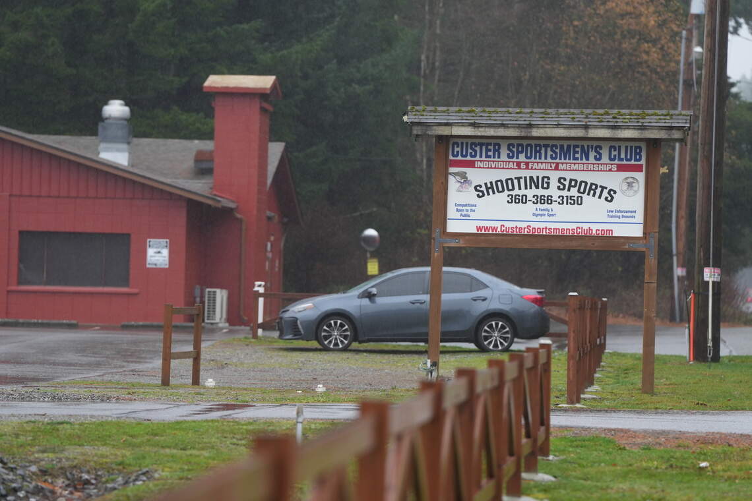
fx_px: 4177
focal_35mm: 200
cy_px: 250
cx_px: 376
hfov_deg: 10.3
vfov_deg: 6.9
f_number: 4
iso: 640
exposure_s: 1/200
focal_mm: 200
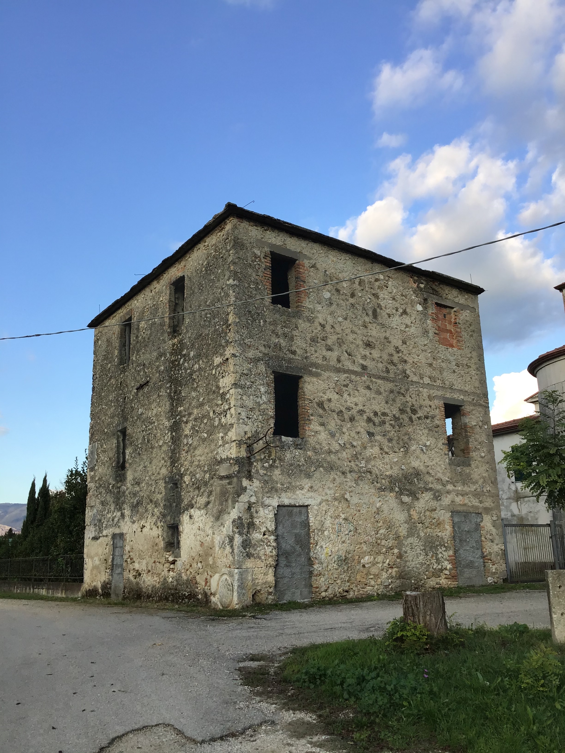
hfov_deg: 45.4
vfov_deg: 58.4
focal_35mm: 31
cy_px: 376
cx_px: 282
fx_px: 675
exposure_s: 1/353
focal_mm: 3.3
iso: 25
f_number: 2.4
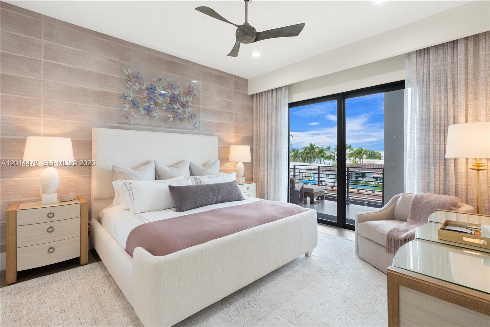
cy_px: 164
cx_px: 245
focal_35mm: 16
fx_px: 218
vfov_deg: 73.7
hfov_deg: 96.7
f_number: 11
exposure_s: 1/160
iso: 500
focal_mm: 16
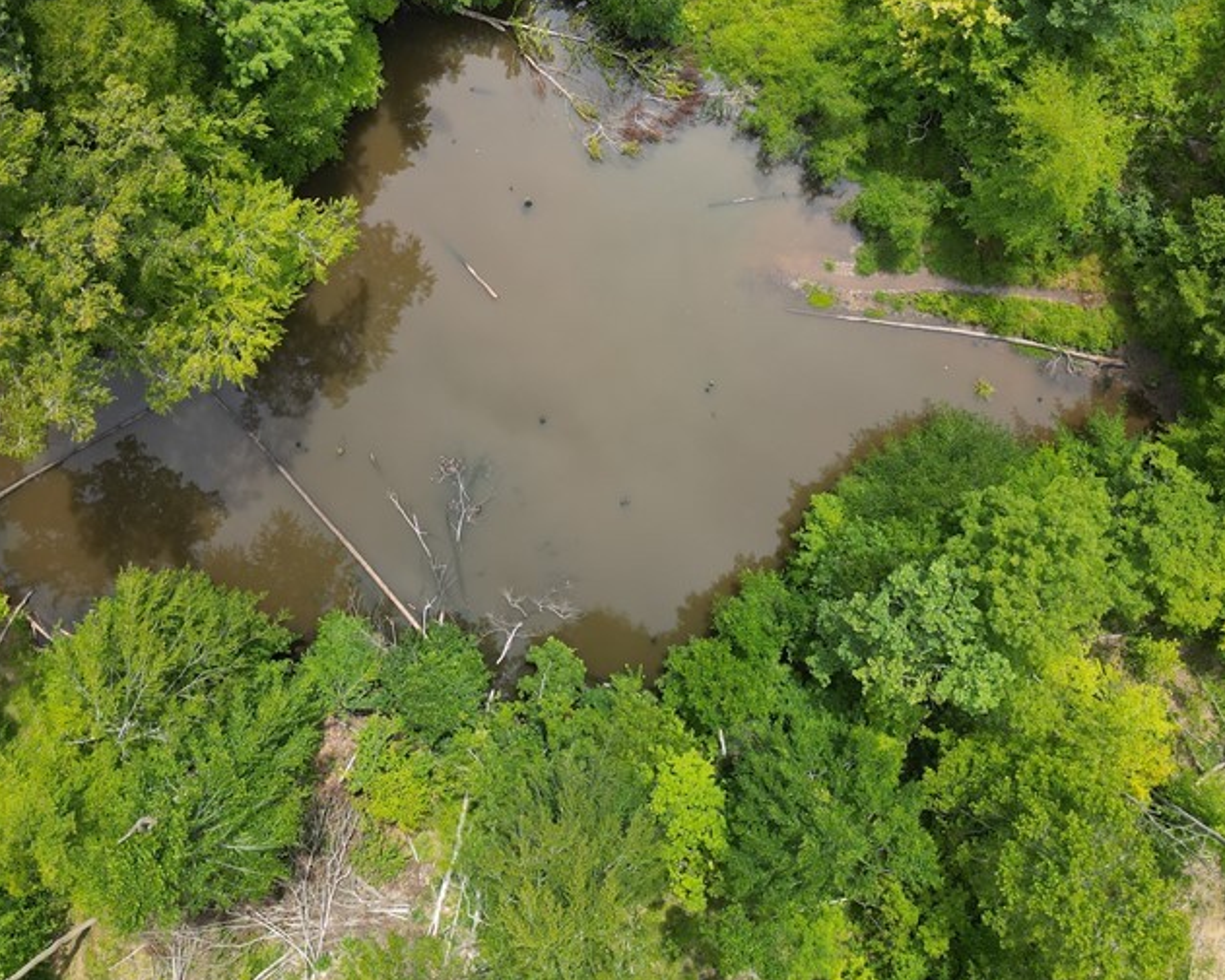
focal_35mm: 38
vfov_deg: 38.2
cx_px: 631
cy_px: 254
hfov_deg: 47.9
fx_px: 1378
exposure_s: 1/500
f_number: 1.7
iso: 100
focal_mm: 6.72
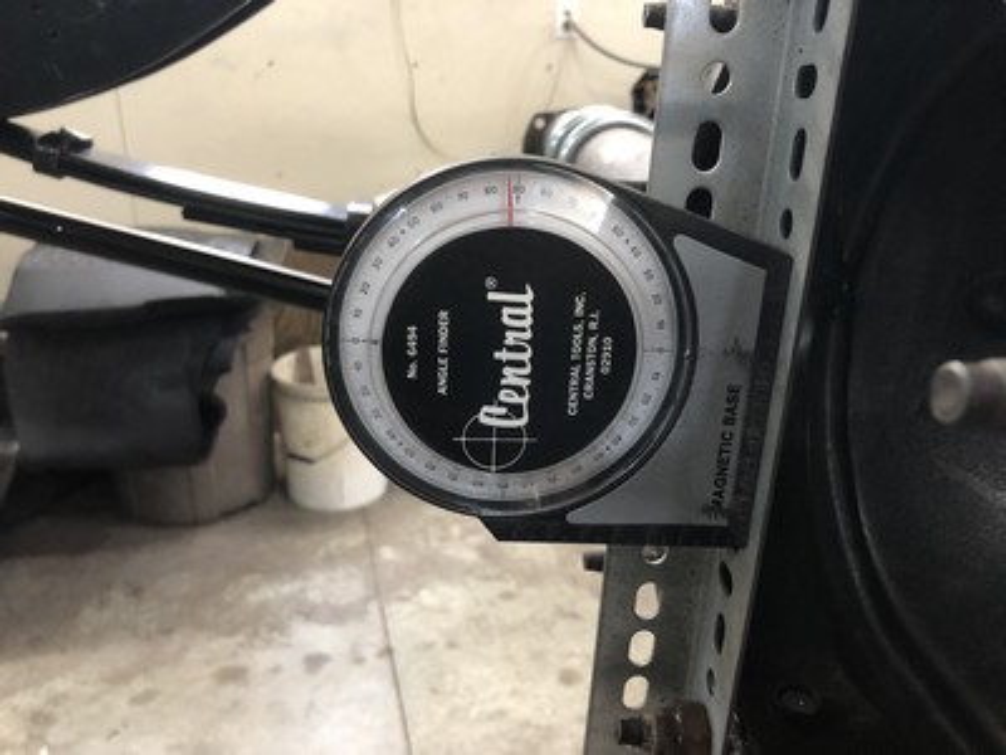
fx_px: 814
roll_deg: +0.1
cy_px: 378
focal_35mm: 28
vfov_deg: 49.7
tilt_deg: -21.1
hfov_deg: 63.4
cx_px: 503
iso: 64
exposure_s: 1/15
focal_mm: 4
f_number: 1.8
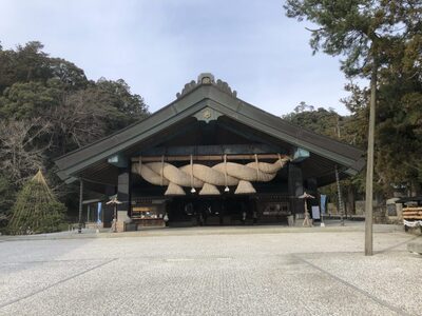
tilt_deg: +11.4
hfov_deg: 63.4
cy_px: 158
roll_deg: +1.4
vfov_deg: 49.7
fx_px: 341
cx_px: 211
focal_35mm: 28
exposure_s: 1/1080
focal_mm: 3.99
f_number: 1.8
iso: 20
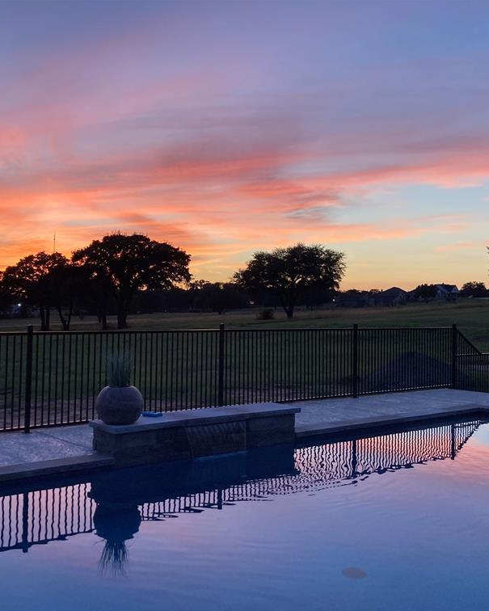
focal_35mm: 37
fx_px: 669
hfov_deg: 39.9
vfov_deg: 49.1
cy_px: 306
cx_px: 188
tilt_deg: +3.1
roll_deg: -0.7
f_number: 1.8
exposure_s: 1/110
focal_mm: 3.99
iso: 80
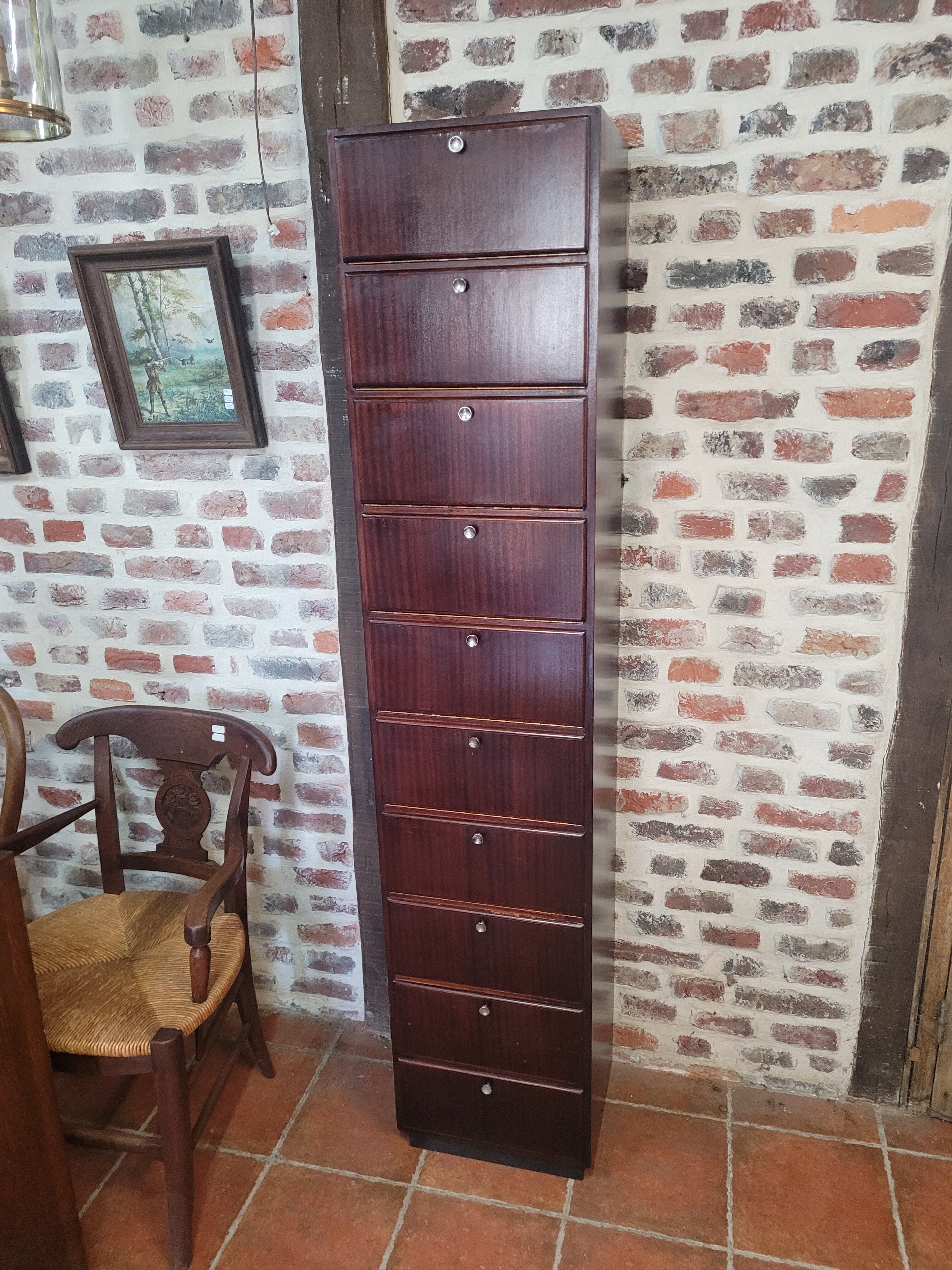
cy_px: 635
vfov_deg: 67.3
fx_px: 953
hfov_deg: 53.1
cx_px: 476
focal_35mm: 26
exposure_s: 1/50
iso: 500
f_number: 1.8
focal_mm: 5.4
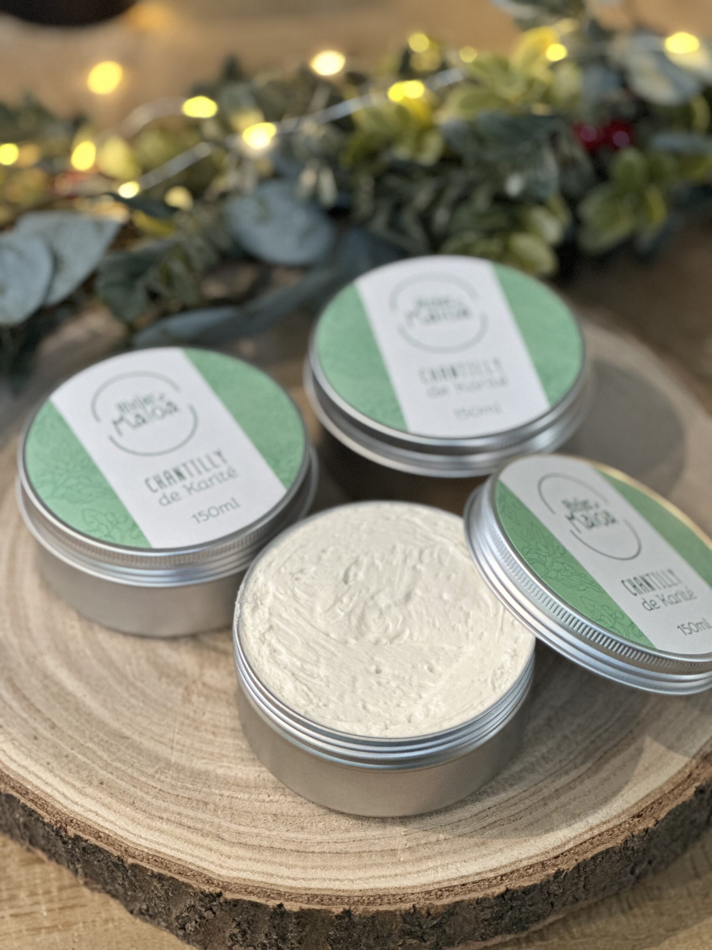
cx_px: 356
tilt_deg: -46.5
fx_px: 2112
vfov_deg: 25.3
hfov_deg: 19.1
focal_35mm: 77
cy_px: 475
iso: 400
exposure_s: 1/37
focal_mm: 9
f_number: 2.8
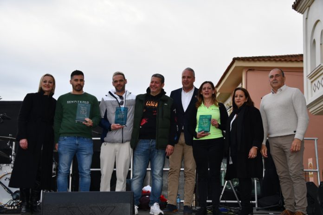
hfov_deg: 41.1
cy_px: 108
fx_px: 431
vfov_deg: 28.1
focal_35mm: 48
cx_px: 162
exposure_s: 1/250
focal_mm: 32
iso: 125
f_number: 4.2
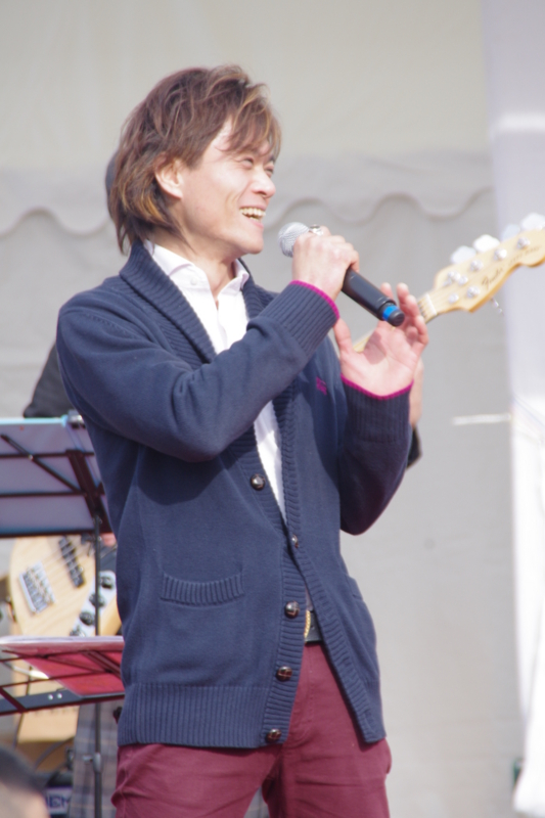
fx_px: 6815
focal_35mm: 300
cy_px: 409
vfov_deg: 6.9
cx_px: 272
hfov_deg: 4.6
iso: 400
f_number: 6.3
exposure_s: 1/320
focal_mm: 200
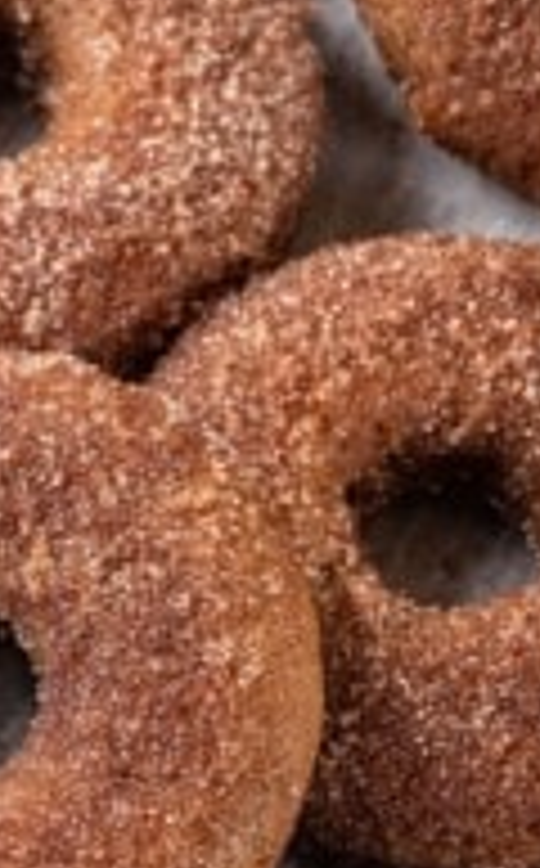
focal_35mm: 222
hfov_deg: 5.9
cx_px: 45
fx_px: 5247
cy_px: 576
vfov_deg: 9.5
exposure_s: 1/160
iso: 100
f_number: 14
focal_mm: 105
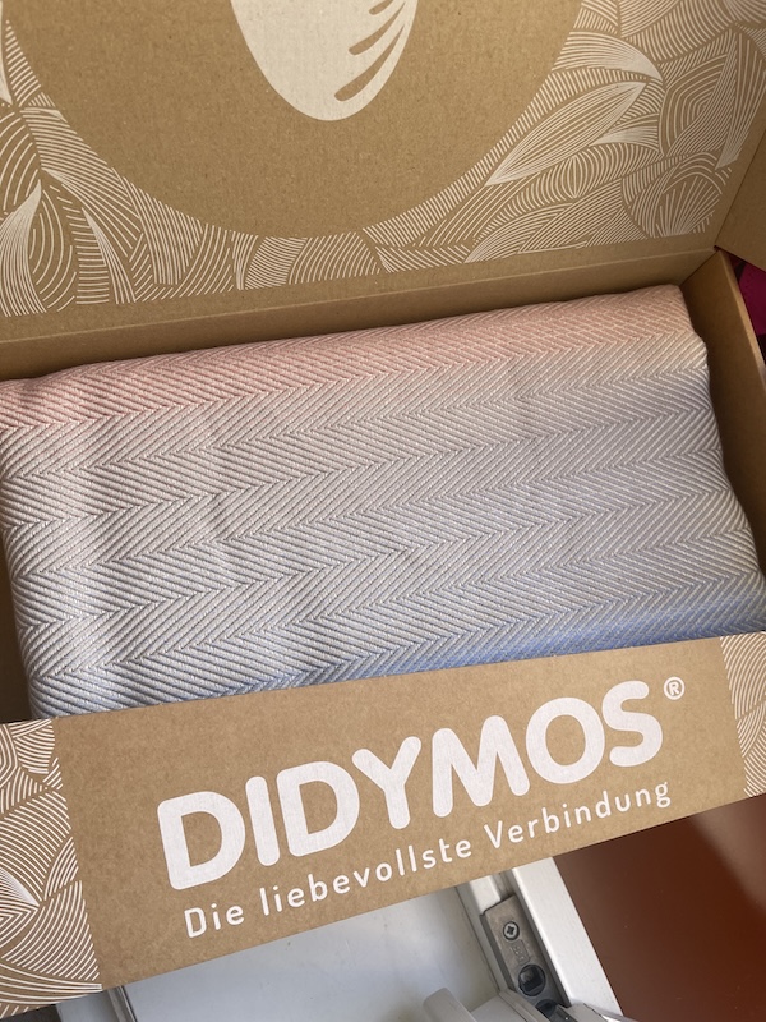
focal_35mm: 26
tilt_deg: -71.6
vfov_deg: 67.3
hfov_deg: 53.1
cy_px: 511
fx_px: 767
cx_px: 383
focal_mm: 4.2
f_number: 1.6
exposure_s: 1/421
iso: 32
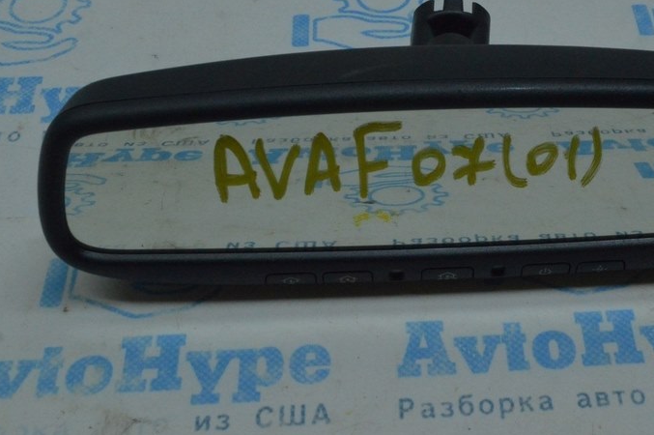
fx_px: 1030
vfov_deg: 23.7
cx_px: 445
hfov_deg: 34.8
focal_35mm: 57
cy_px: 135
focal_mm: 25
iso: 2500
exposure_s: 1/125
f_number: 16
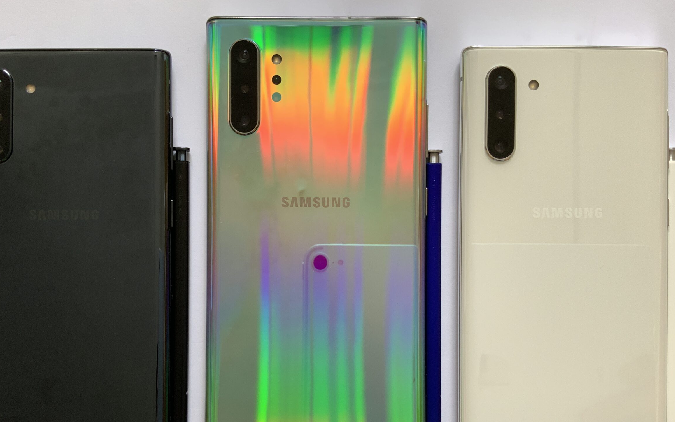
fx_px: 625
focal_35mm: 34
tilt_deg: -89.7
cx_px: 318
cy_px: 259
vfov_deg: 37.1
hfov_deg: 56.7
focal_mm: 3
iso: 64
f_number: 1.8
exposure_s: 1/79
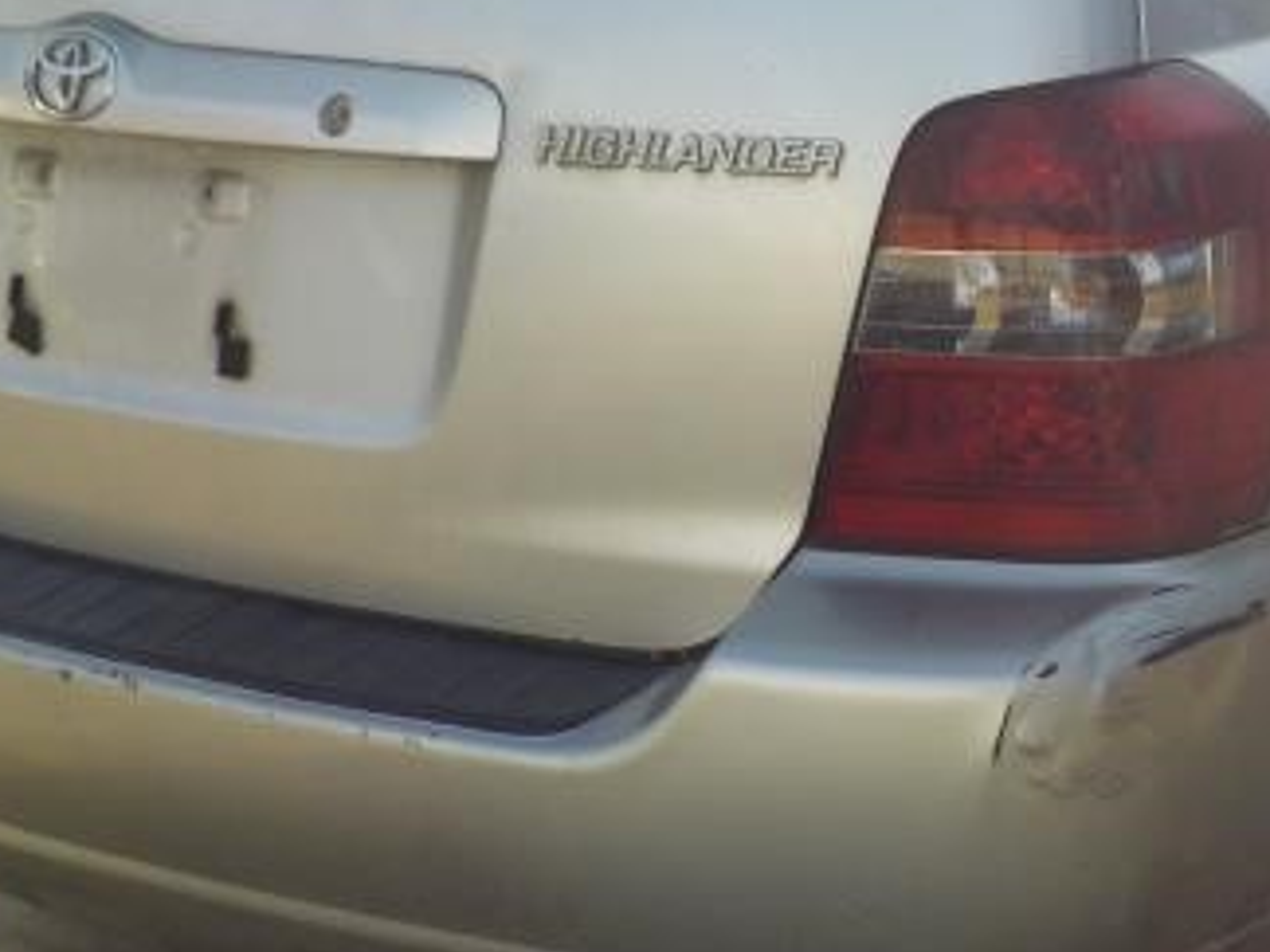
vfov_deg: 19.7
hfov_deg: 25.8
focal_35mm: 74
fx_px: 2715
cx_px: 1027
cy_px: 188
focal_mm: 4.1
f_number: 3.3
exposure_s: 1/640
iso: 125
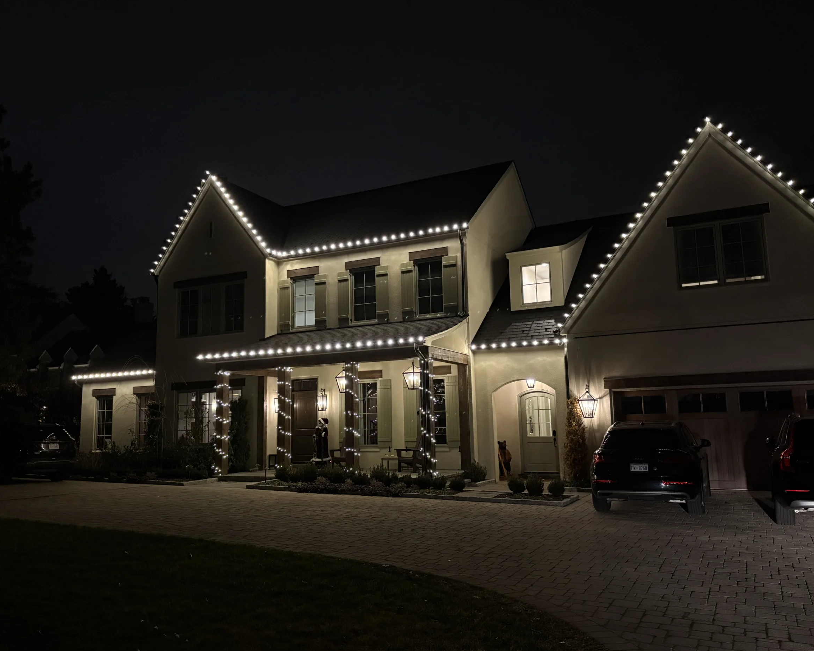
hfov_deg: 62.2
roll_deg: +1.4
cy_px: 327
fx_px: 675
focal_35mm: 28
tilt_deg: +8.3
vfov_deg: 51.5
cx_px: 403
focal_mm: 5.96
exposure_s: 1/30
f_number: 1.6
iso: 1000
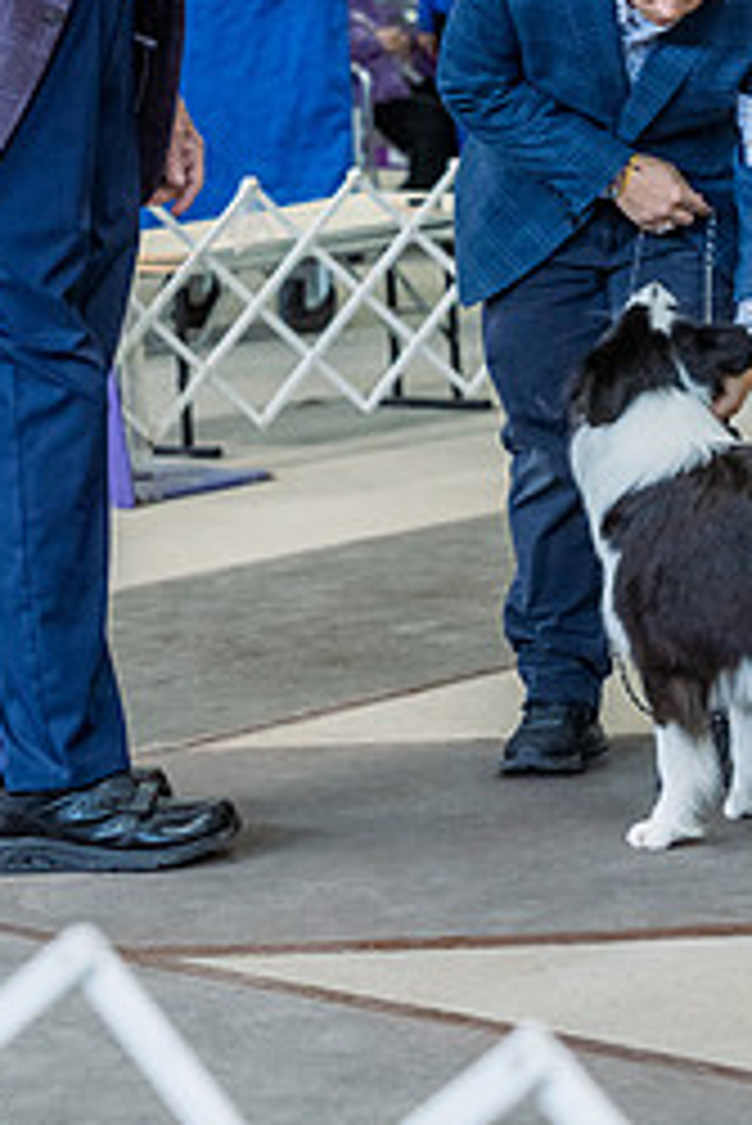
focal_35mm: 126
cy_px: 225
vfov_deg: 16.1
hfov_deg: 10.9
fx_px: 3942
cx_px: 509
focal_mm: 70
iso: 6400
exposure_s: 1/400
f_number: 4
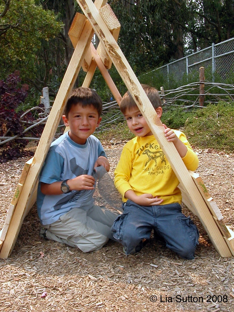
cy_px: 156
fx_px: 333
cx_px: 117
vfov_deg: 50.1
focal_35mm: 37
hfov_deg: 38.7
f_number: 4.5
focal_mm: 5.6
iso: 100
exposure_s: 1/213
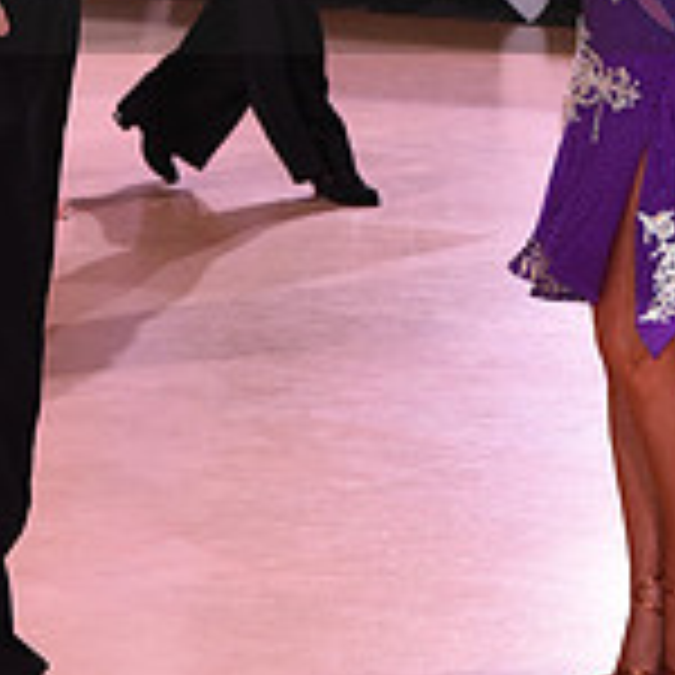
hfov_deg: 6.8
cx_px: 245
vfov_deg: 6.8
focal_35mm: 257
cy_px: -94
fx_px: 5670
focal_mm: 78
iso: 2500
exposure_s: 1/320
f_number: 6.3
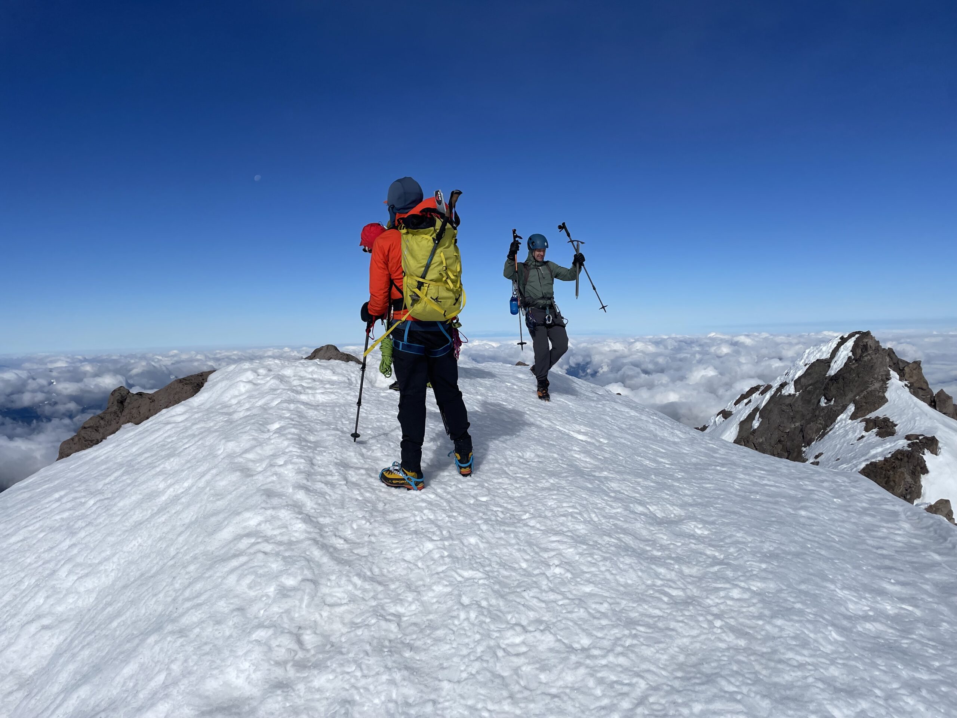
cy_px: 359
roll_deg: +2.9
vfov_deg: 53.1
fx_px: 719
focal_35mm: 26
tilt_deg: -2.7
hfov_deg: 67.3
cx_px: 478
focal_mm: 4.2
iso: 32
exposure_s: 1/13333
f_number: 1.6
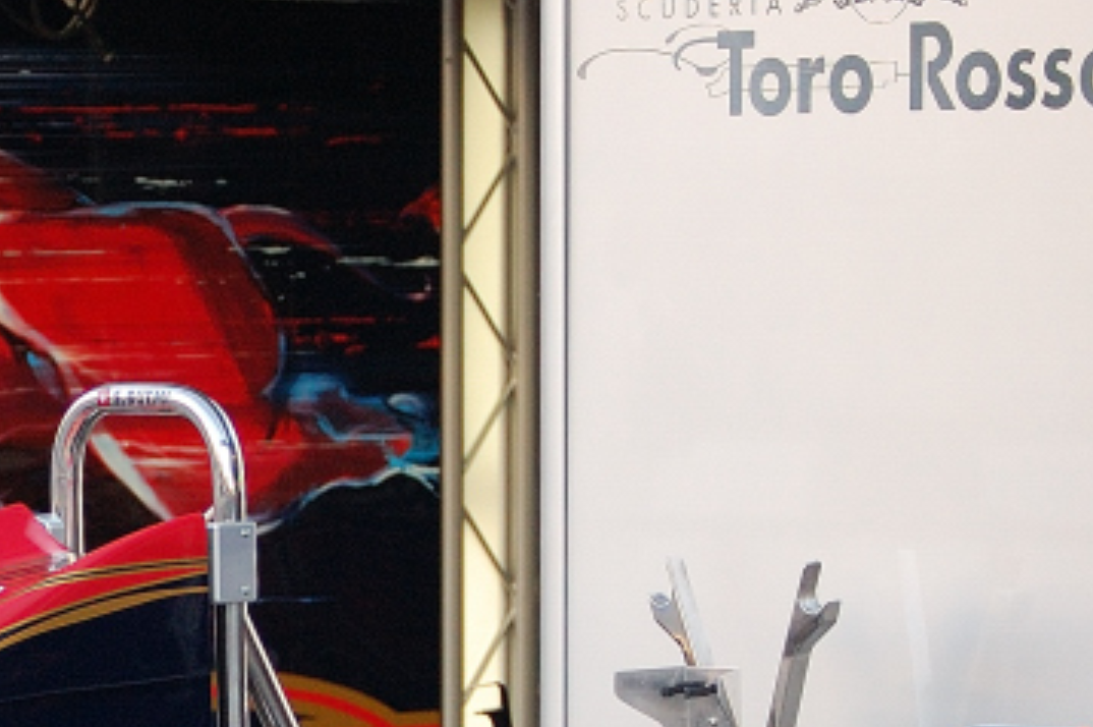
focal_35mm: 266
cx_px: -153
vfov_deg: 5.1
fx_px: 8068
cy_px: 897
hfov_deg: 7.7
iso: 800
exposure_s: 1/250
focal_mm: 62
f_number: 4.2
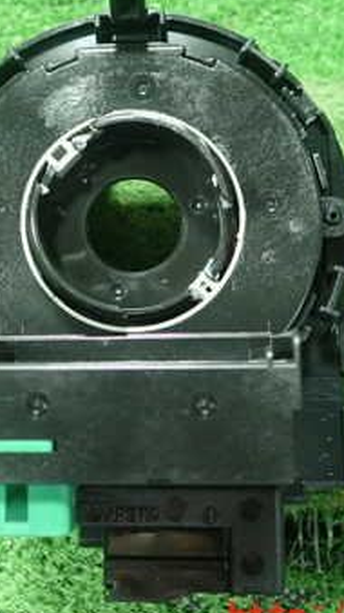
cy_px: 234
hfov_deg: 20.6
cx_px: 94
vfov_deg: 35.8
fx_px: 941
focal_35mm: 58
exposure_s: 1/80
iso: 800
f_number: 2.3
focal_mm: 5.5
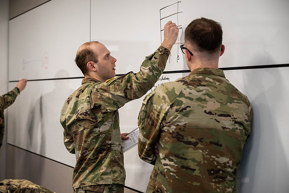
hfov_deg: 27.9
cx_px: 144
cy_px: 96
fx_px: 581
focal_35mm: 72
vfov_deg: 18.8
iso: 2500
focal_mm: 70
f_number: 4
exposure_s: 1/400
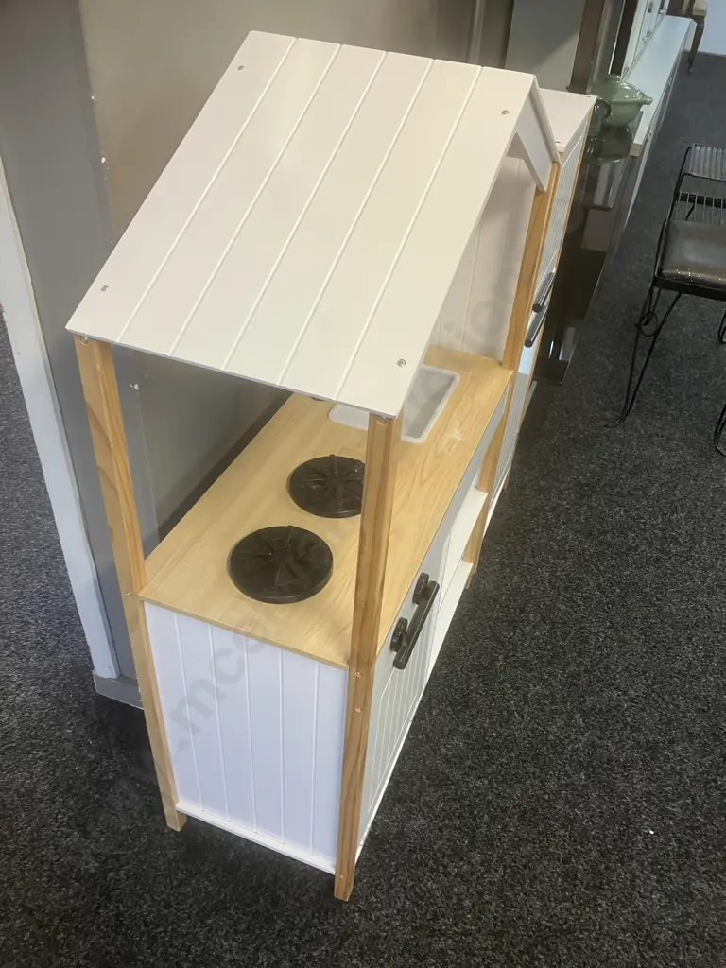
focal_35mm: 28
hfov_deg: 49.7
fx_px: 783
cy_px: 484
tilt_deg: -37.9
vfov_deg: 63.4
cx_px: 363
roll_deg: -4.3
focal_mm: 3.99
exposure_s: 1/50
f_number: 1.8
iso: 125
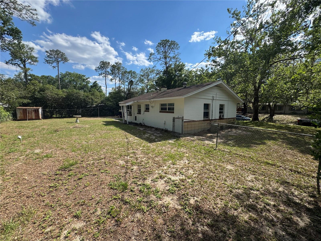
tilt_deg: -5.8
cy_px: 120
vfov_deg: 85.7
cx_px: 160
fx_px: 130
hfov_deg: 102.1
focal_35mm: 14
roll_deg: +0.5
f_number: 2.2
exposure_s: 1/1063
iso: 40
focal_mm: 2.22
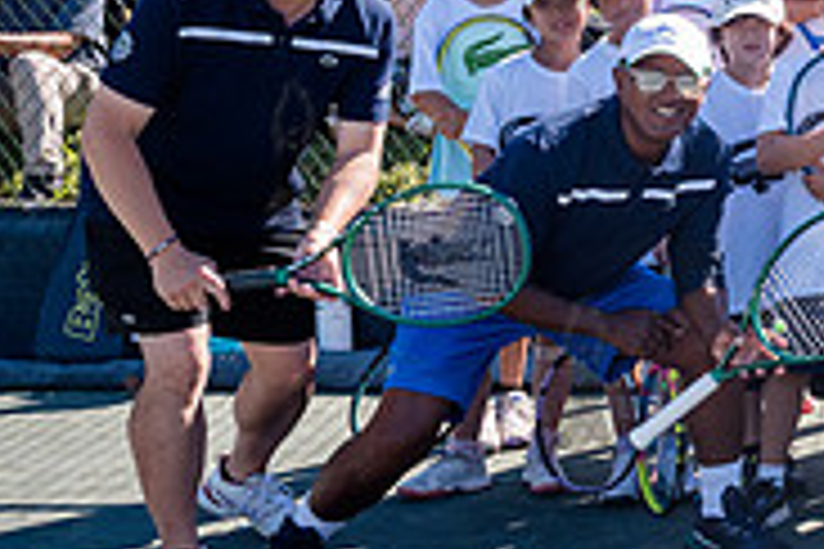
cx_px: 1237
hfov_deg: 19.2
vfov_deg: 14.5
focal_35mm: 93
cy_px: 41
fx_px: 2129
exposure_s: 1/250
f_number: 5.6
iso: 200
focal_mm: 26
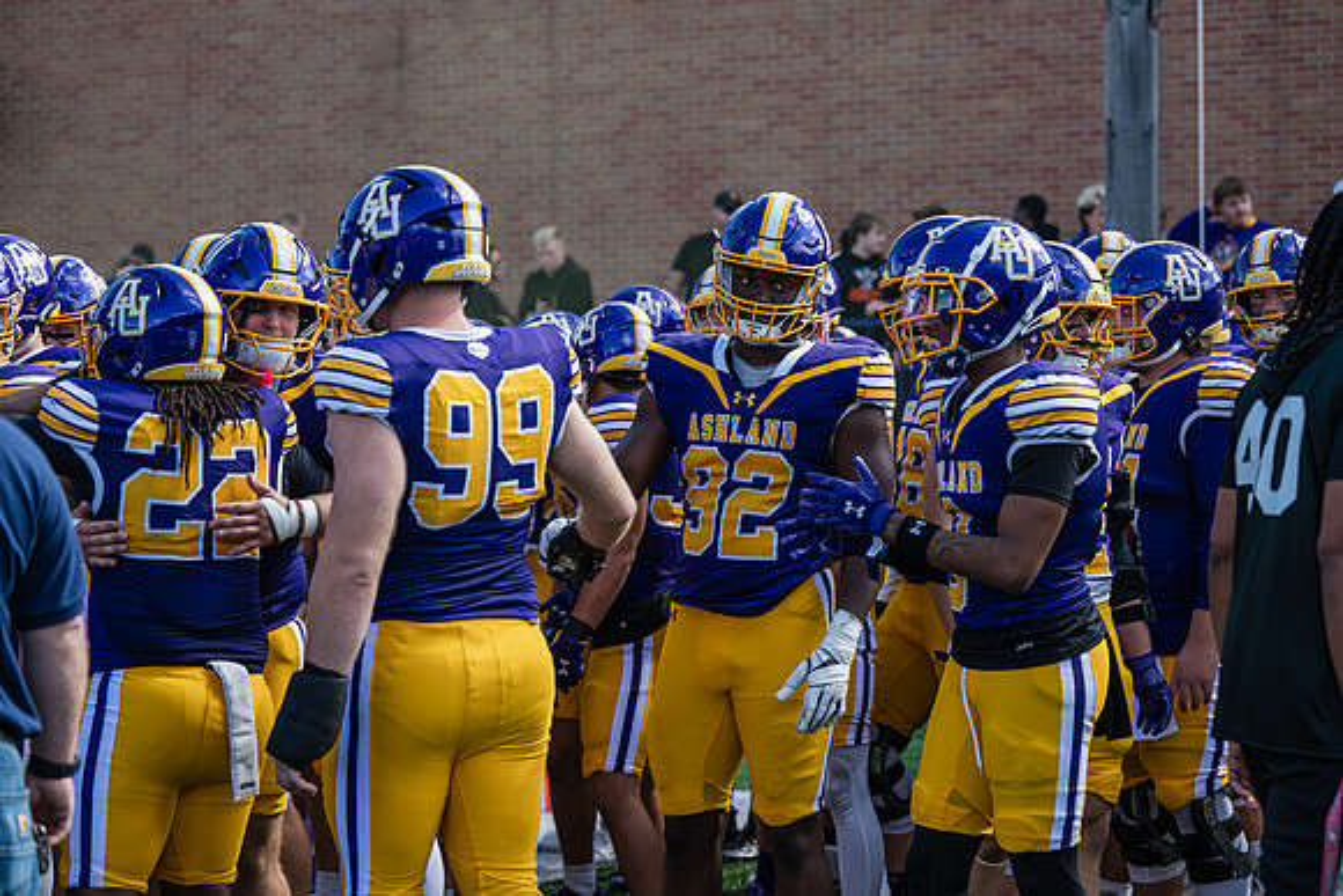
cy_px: 448
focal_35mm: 80
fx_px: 2985
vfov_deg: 17.1
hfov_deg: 25.4
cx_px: 672
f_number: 3.5
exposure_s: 1/320
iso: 100
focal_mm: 80
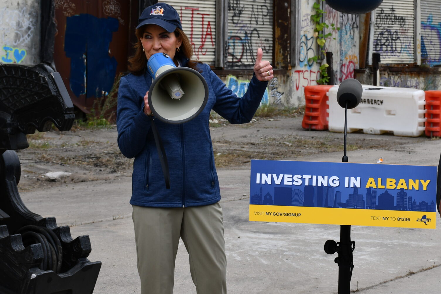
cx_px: 314
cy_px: 56
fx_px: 1311
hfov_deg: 19.0
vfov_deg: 12.7
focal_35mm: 107
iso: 160
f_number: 8
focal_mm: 42
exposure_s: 1/250
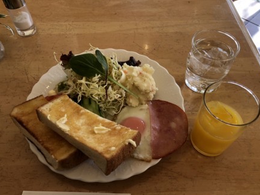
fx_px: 218
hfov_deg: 61.6
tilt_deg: -53.8
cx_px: 131
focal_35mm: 29
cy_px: 100
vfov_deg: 48.3
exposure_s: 1/120
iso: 40
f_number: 1.8
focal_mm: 4
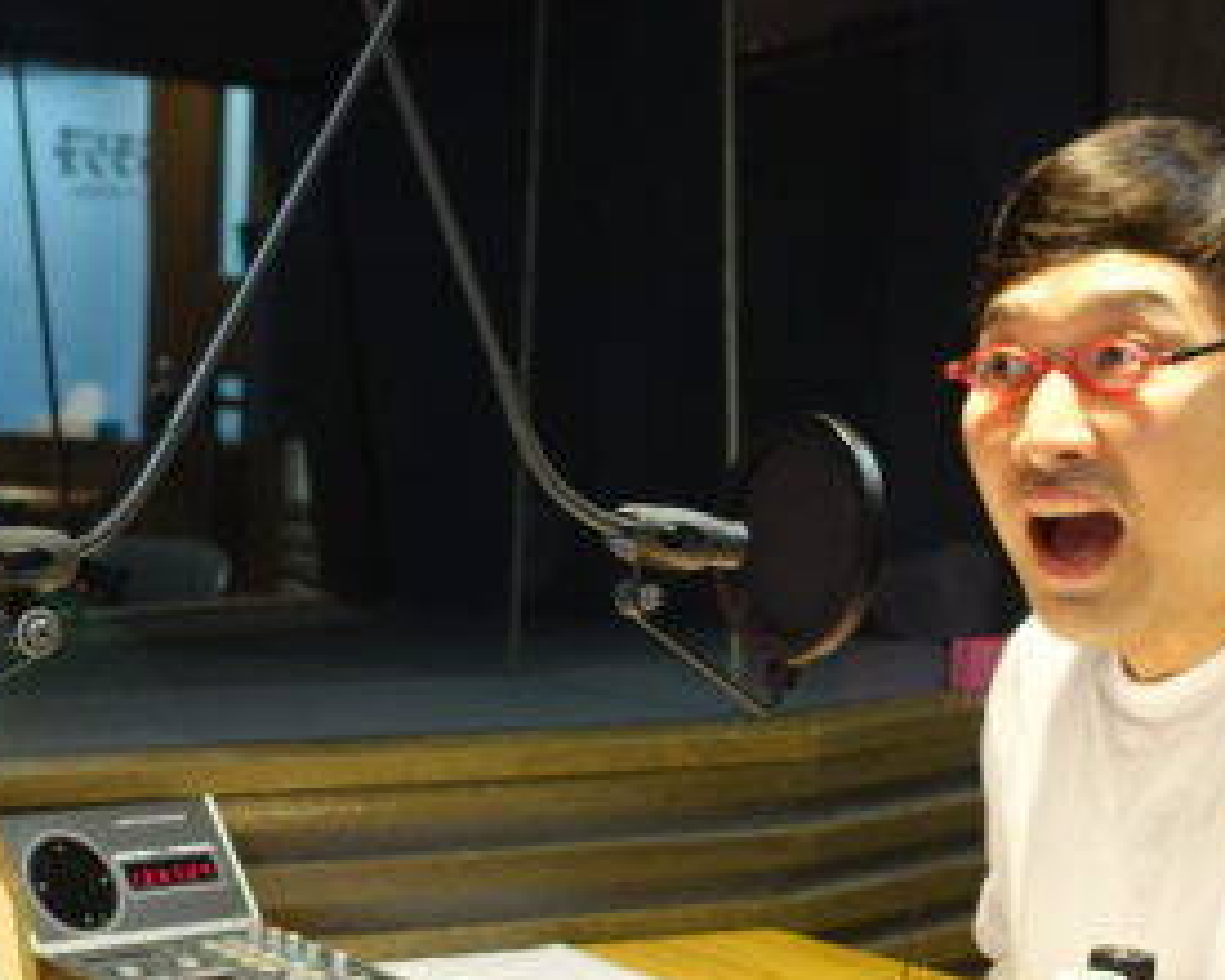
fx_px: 3045
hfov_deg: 22.4
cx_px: 218
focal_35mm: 84
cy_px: 938
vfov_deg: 17.9
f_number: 1.8
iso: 640
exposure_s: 1/100
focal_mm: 8.8
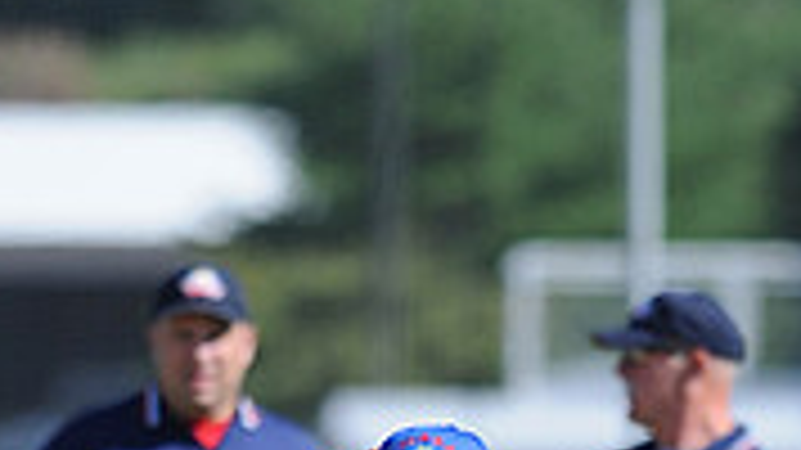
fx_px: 25225
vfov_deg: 1.0
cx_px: 434
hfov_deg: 1.8
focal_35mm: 1188
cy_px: 770
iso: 200
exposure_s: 1/1250
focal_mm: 300
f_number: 4
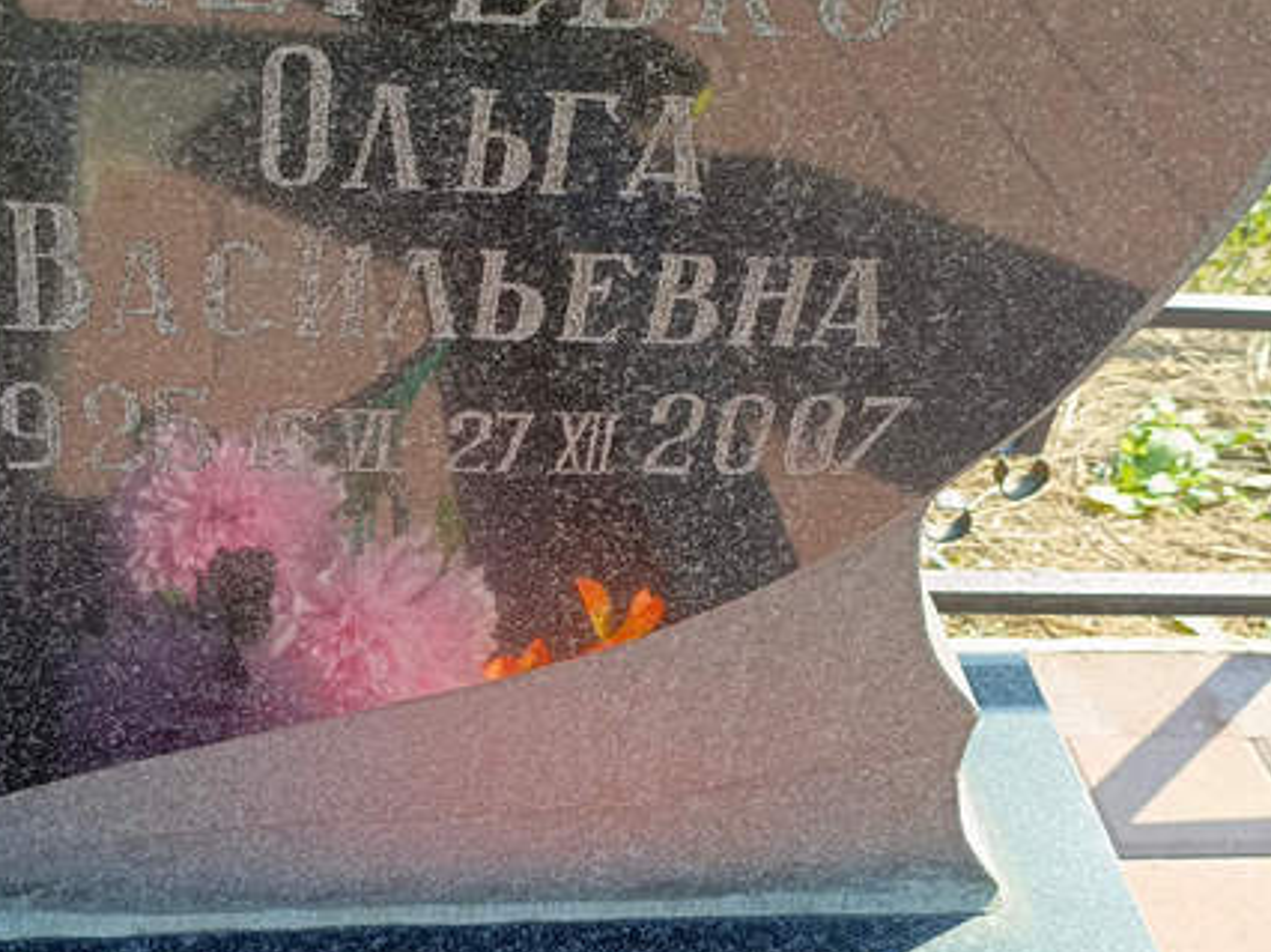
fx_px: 1725
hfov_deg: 40.2
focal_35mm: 47
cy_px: 436
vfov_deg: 30.8
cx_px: 483
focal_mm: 4.76
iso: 112
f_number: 1.69
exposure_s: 1/244
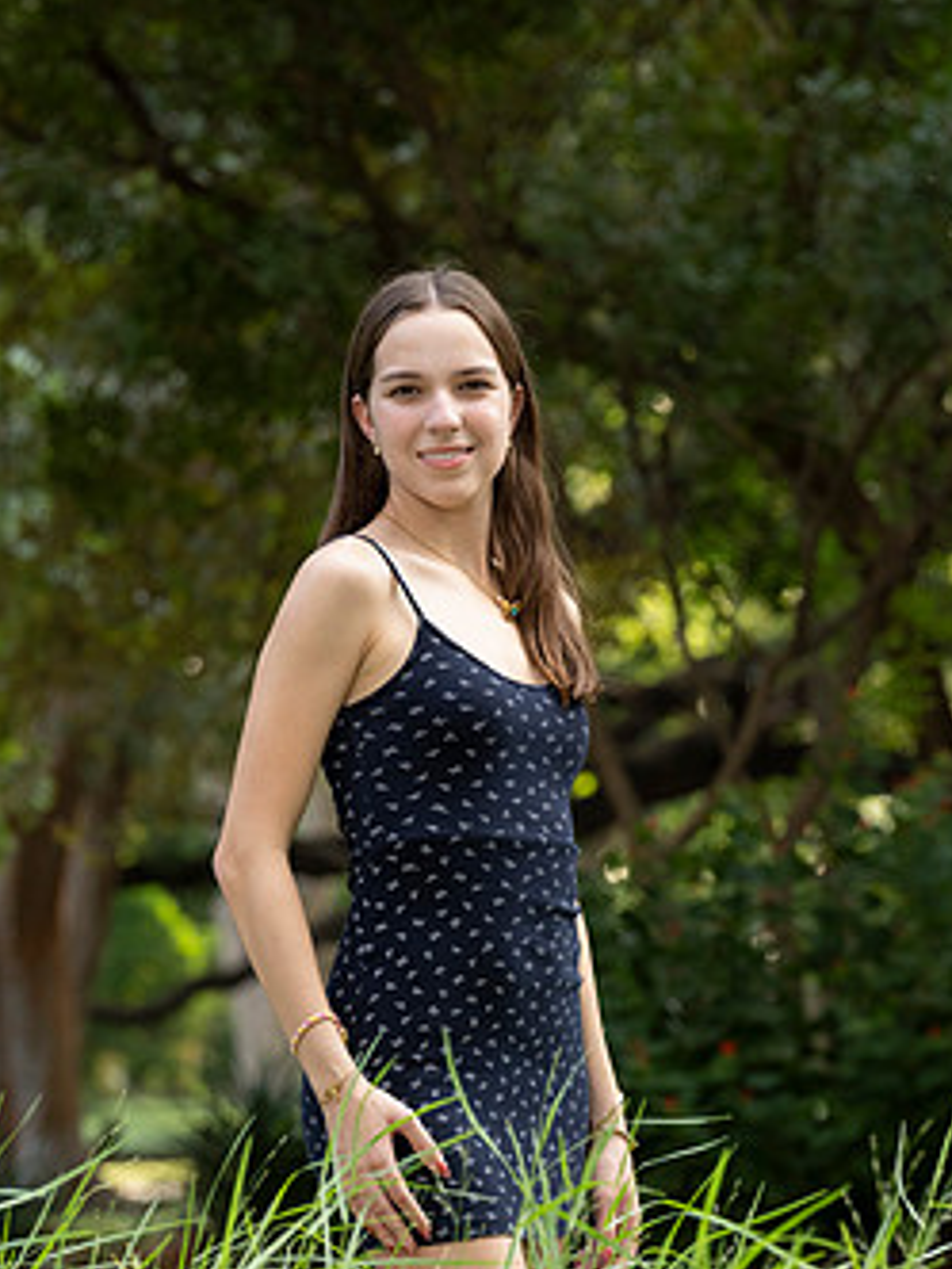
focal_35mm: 261
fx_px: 9571
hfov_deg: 5.7
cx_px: 444
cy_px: 757
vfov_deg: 7.6
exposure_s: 1/200
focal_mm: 200
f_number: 8
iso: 1250
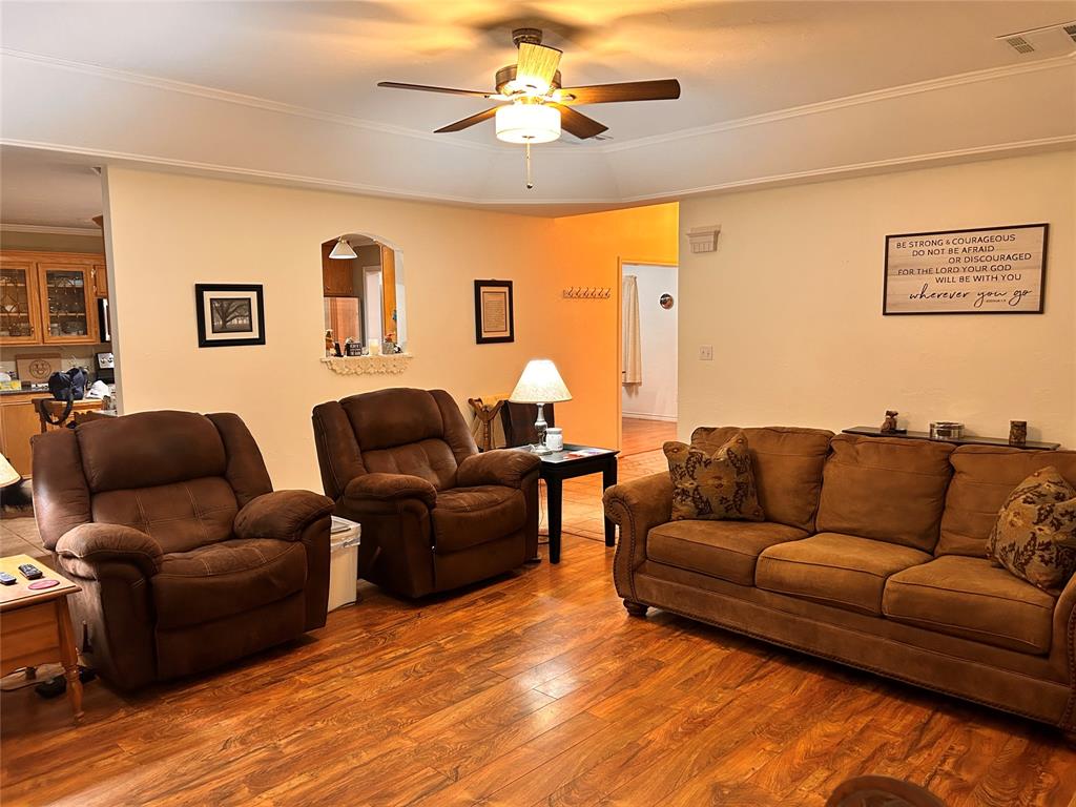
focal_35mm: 26
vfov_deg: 53.1
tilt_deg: -7.3
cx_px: 538
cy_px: 404
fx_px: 808
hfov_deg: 67.3
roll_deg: +0.8
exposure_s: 1/60
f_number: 1.5
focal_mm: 5.7
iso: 320
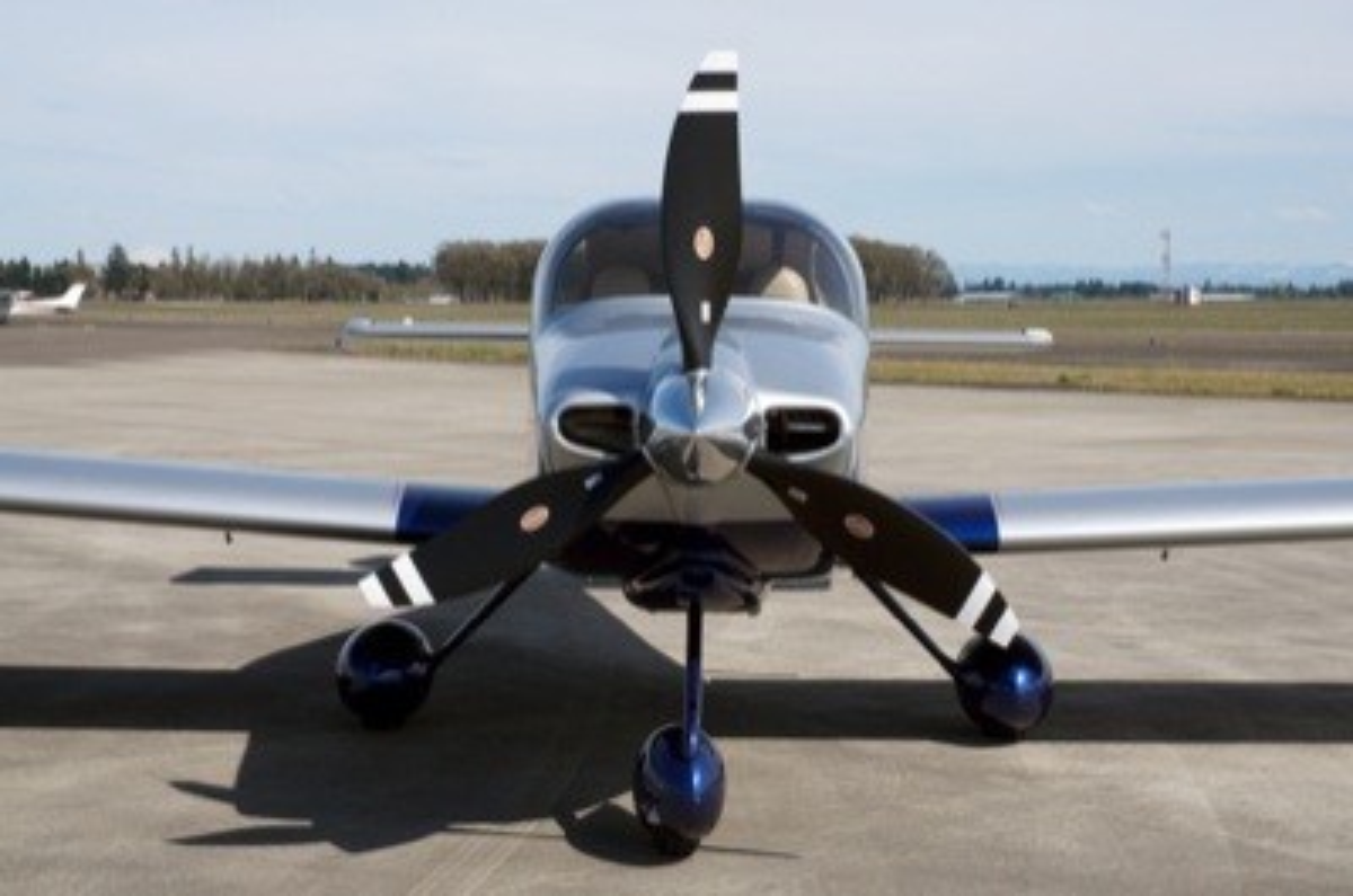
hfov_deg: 30.6
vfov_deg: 20.5
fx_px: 2476
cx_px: 676
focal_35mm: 66
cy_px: 448
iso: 800
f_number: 14
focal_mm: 44
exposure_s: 1/800
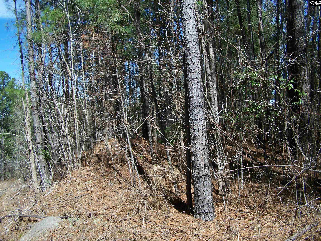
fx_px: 353
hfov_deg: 48.9
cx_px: 160
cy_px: 120
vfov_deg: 37.8
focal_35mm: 38
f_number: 2.8
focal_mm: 6.3
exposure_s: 1/800
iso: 80
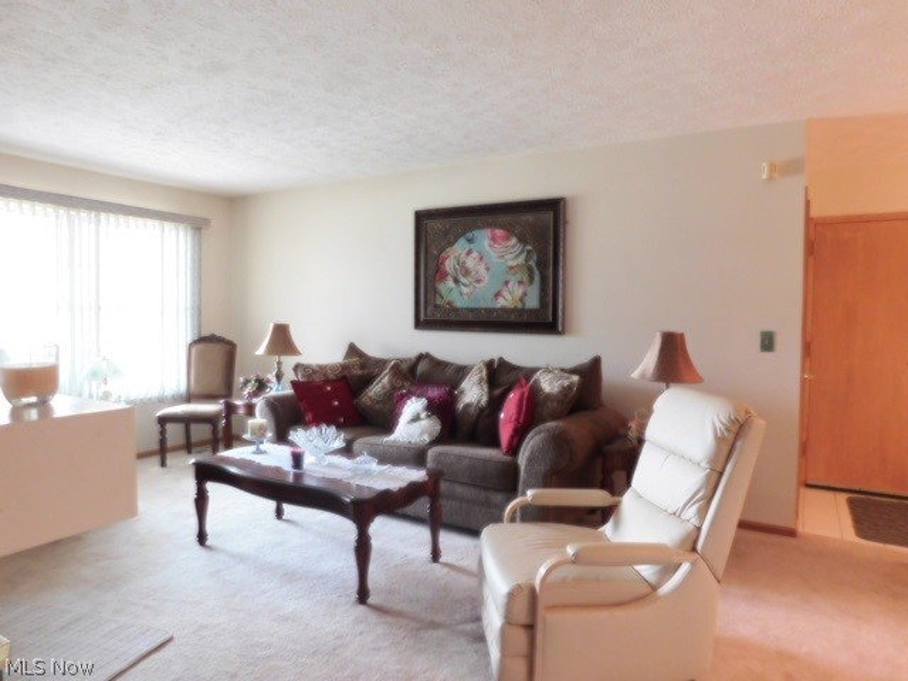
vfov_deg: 58.9
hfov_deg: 73.9
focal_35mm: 23
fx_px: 603
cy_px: 340
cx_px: 454
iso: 400
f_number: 3
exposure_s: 1/20
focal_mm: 4
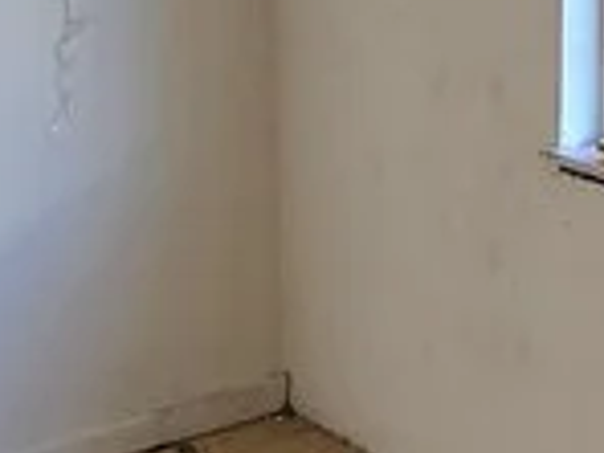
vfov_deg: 16.1
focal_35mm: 90
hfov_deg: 20.9
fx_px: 1570
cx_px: 637
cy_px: 0
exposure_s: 1/60
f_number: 2.2
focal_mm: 2.2
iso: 100
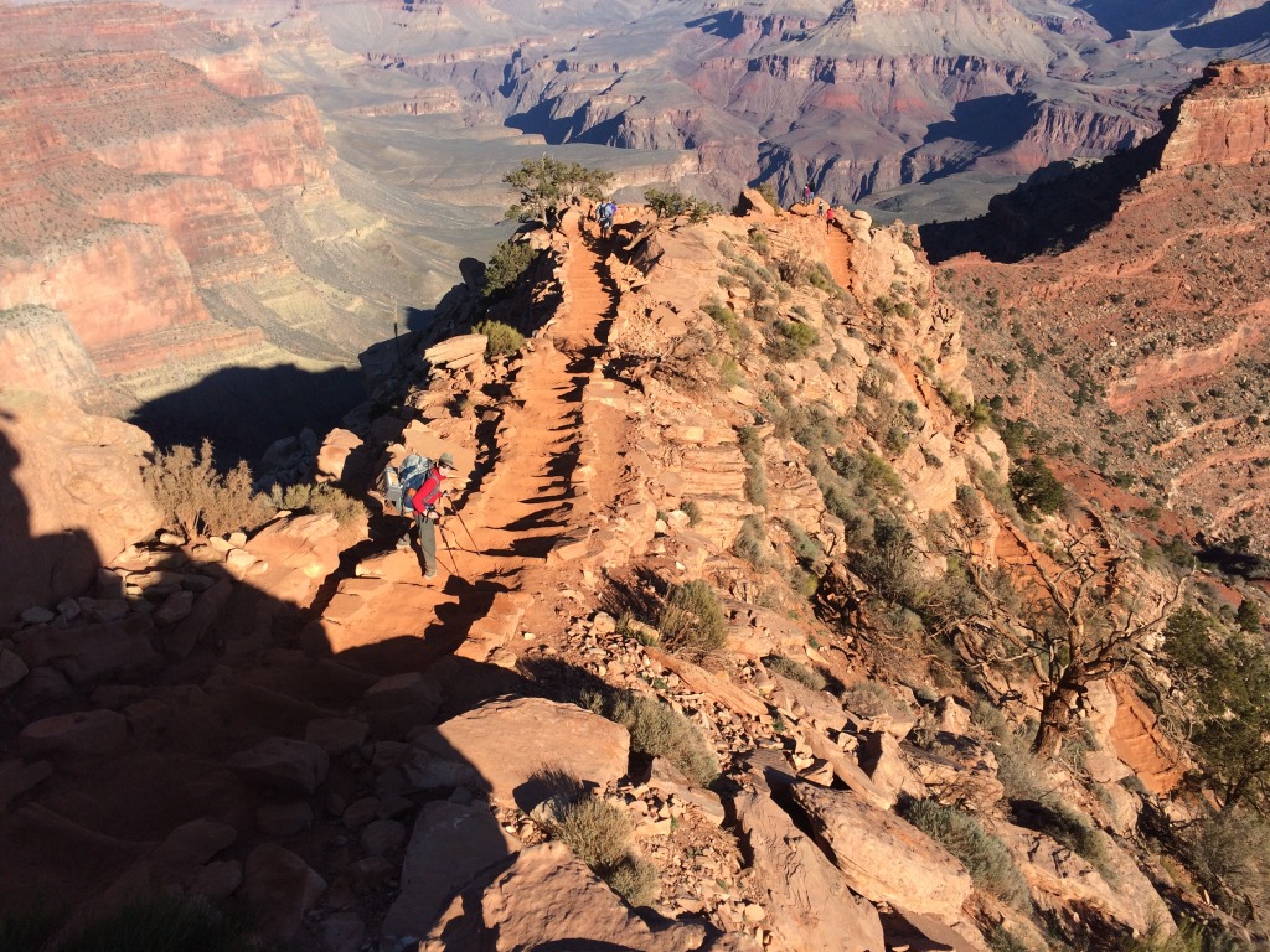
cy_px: 476
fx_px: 1064
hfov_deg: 61.7
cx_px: 635
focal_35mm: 29
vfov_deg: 48.2
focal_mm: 4.15
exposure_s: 1/1866
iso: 32
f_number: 2.2
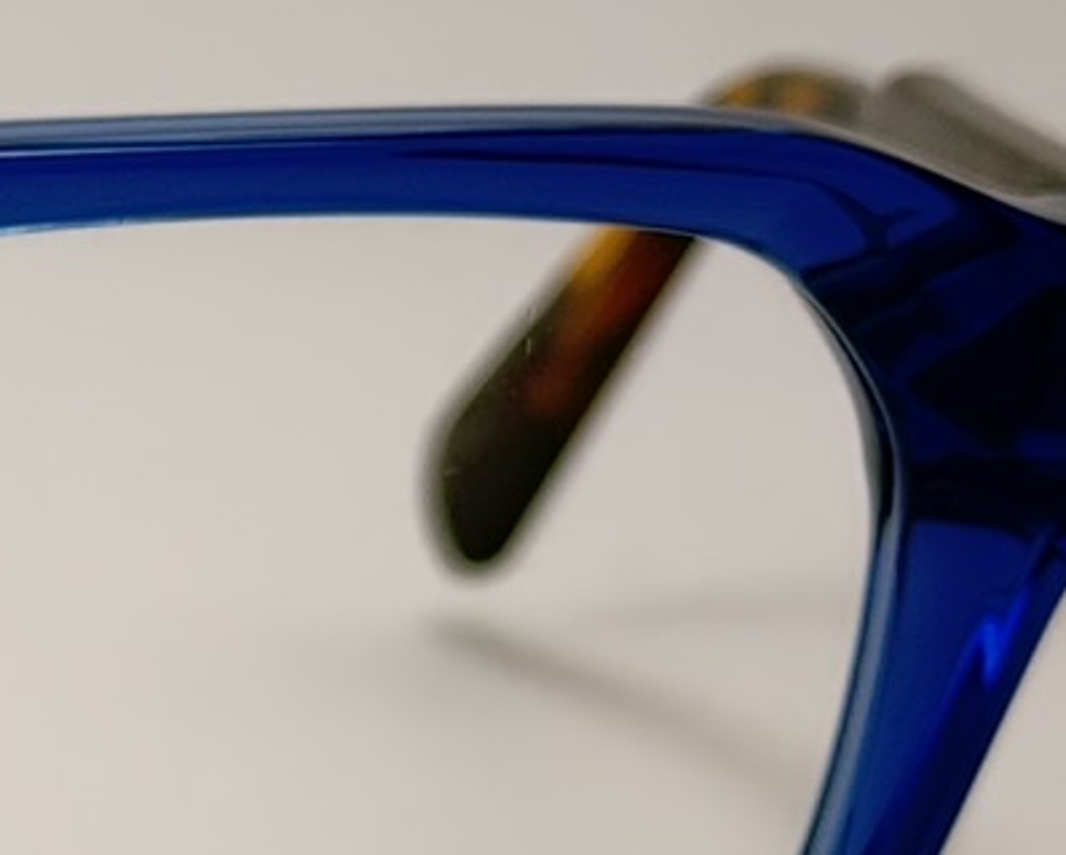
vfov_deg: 6.4
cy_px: 614
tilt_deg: -8.4
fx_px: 7609
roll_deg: -0.7
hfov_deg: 7.8
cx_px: -584
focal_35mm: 241
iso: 50
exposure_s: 1/100
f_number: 1.78
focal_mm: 6.76
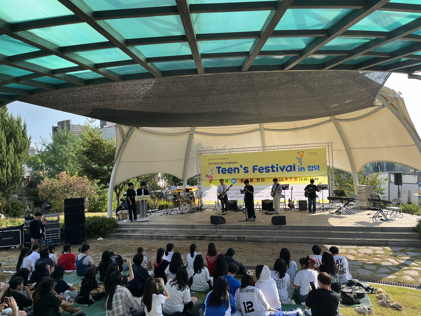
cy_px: 158
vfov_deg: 53.1
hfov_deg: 67.3
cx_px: 210
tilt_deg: +0.3
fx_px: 316
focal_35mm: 26
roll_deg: +1.1
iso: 50
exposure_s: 1/1212
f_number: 1.6
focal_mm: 5.1
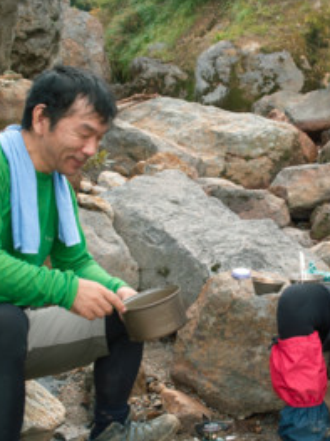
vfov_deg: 32.2
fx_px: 763
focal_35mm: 60
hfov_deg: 24.3
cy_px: 222
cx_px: 218
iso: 100
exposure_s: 1/40
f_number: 7.1
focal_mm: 24.2
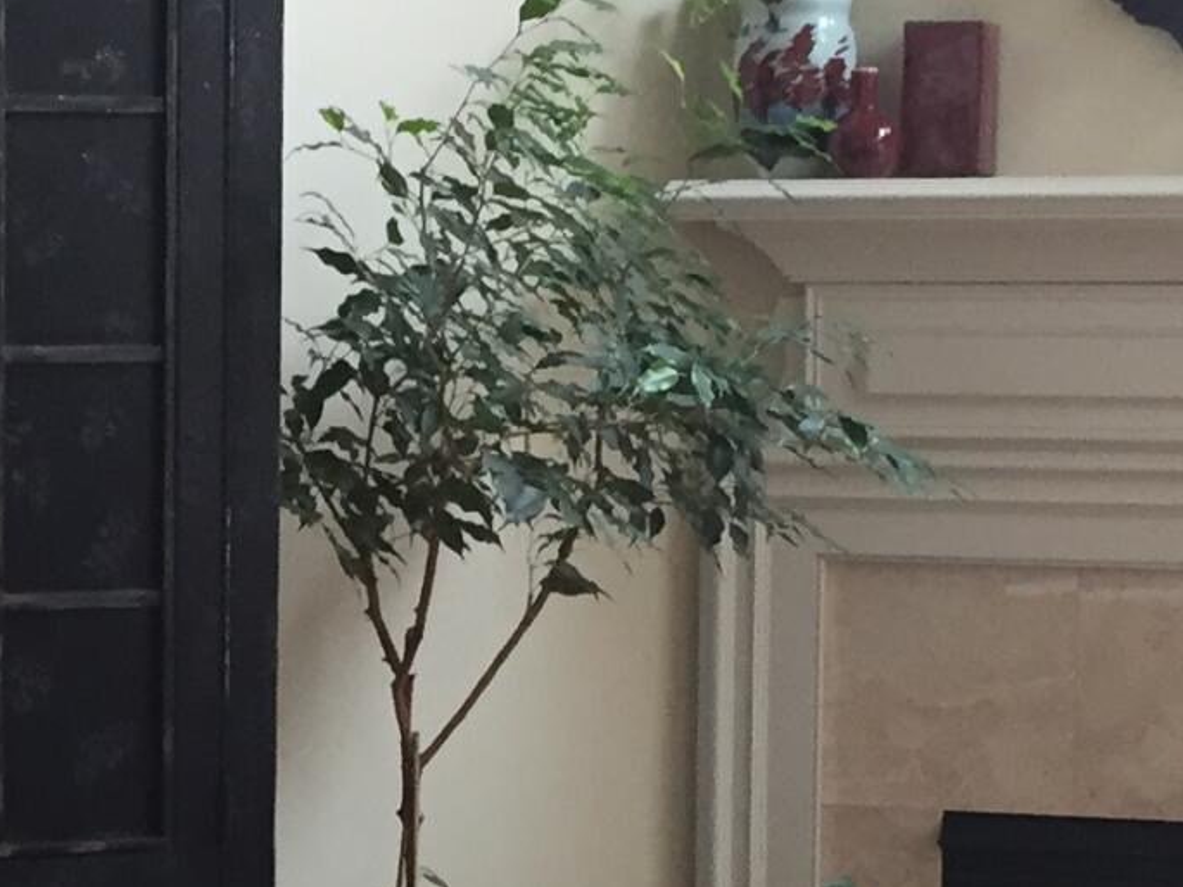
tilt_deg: -6.2
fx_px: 4341
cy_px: 725
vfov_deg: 11.6
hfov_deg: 15.3
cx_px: 126
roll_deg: -0.5
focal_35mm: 127
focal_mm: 4.15
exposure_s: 1/30
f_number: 2.2
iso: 50
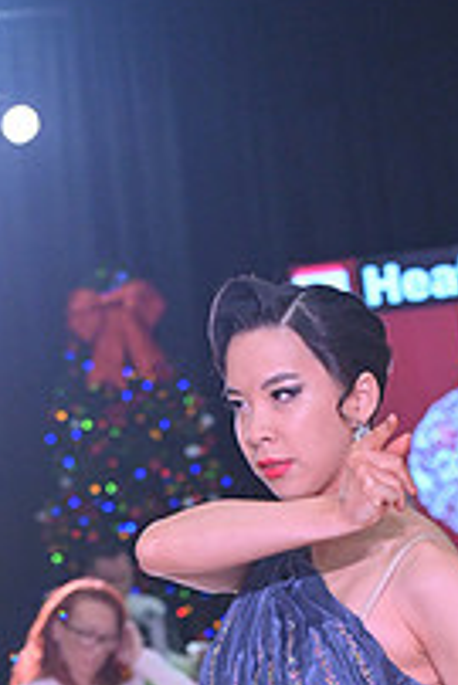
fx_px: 5200
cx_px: 209
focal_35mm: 273
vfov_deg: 7.5
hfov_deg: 5.0
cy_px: 909
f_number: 6.3
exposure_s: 1/400
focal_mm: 95
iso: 3200
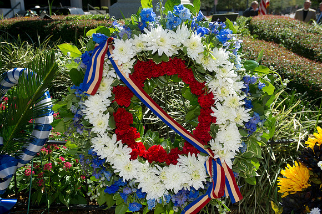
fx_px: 375
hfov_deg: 46.4
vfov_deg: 31.9
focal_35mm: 42
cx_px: 161
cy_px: 107
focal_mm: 42
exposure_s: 1/320
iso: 200
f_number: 8
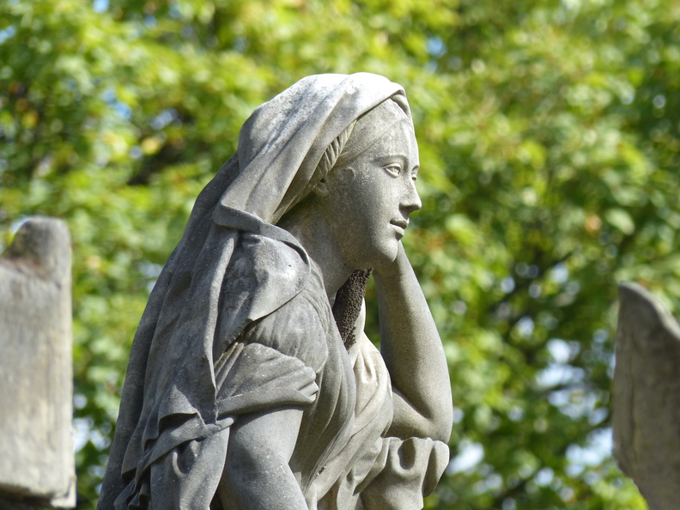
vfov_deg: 2.5
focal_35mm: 600
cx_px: 340
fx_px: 11786
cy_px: 255
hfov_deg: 3.3
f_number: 4
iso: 100
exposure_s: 1/400
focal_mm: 108
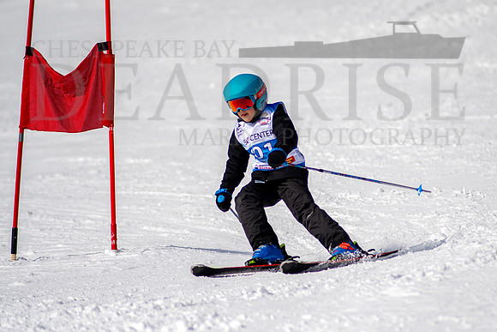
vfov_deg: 2.4
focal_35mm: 573
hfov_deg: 3.6
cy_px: 161
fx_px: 7918
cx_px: 313
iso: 100
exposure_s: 1/6400
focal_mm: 300
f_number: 2.8
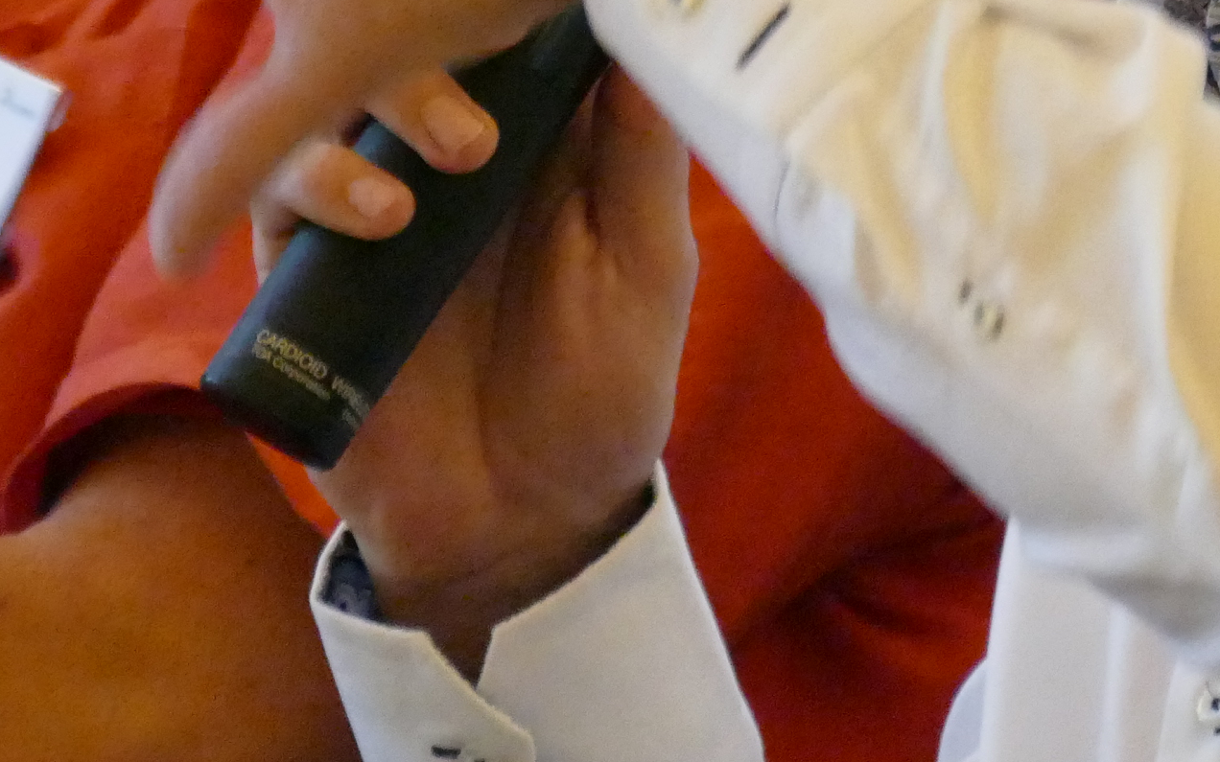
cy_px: -467
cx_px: 532
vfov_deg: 1.4
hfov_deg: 2.3
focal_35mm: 916
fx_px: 30456
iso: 3200
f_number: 4
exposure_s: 1/100
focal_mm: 107.42
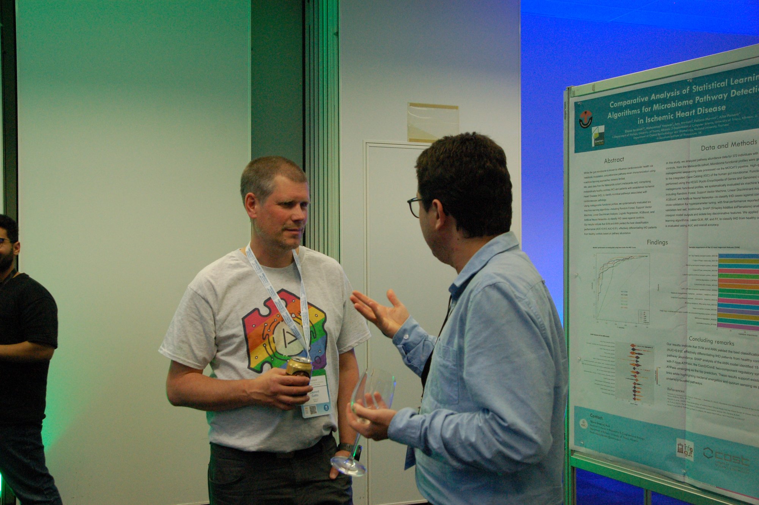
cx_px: 380
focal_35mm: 39
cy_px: 252
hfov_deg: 49.6
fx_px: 822
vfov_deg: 34.2
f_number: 6.3
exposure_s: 1/125
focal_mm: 26
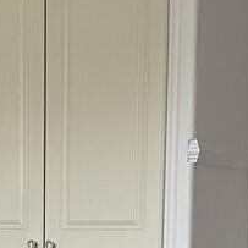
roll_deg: +0.0
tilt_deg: -9.6
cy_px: 346
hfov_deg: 14.8
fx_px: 940
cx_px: 1
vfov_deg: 14.3
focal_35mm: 116
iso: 125
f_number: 1.8
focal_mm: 4.25
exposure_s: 1/61
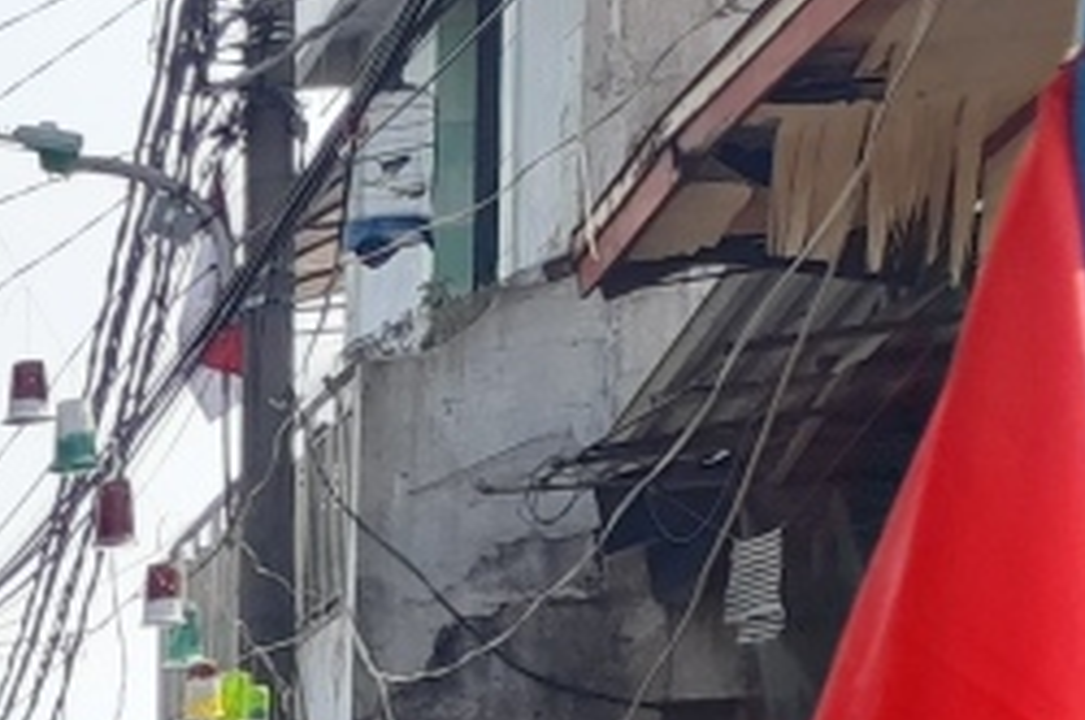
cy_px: 1616
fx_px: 3762
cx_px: -1233
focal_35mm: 125
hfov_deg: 13.5
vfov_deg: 9.9
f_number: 2
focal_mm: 4.6
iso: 20
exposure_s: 1/233
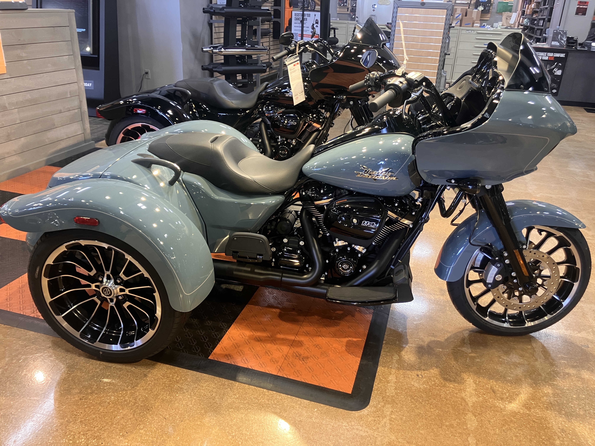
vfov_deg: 49.7
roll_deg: -2.5
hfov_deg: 63.4
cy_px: 223
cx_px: 298
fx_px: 481
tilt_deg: -23.2
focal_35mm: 28
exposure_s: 1/60
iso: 160
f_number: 1.8
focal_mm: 3.99
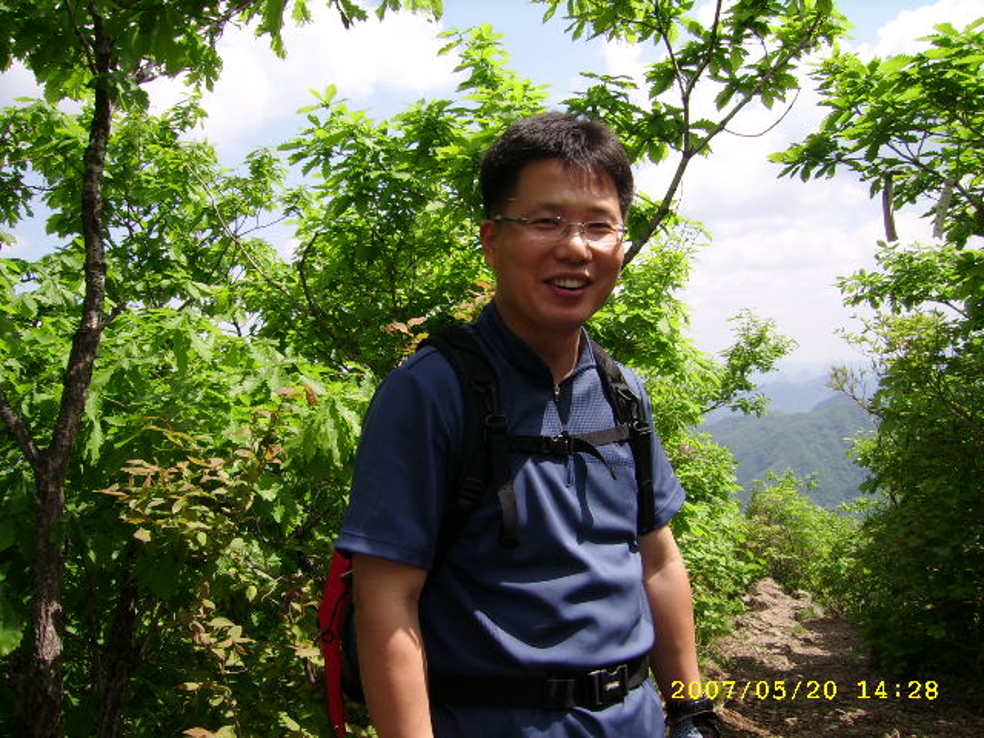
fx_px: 995
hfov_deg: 52.6
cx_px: 492
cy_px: 369
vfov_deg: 40.7
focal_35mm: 35
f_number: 5.8
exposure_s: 1/250
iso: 50
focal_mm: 5.95
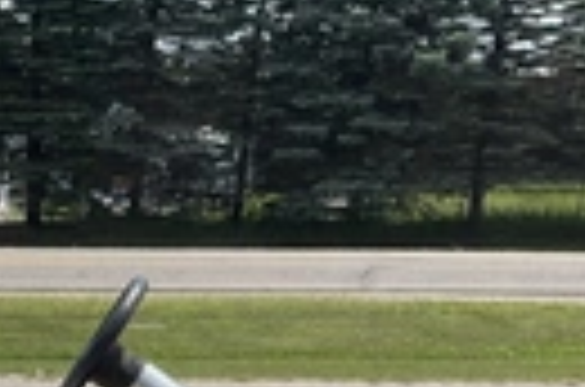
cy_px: 644
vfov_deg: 13.5
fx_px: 1508
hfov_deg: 20.9
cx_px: -54
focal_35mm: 93
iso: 25
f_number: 1.8
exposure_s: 1/1912
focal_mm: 3
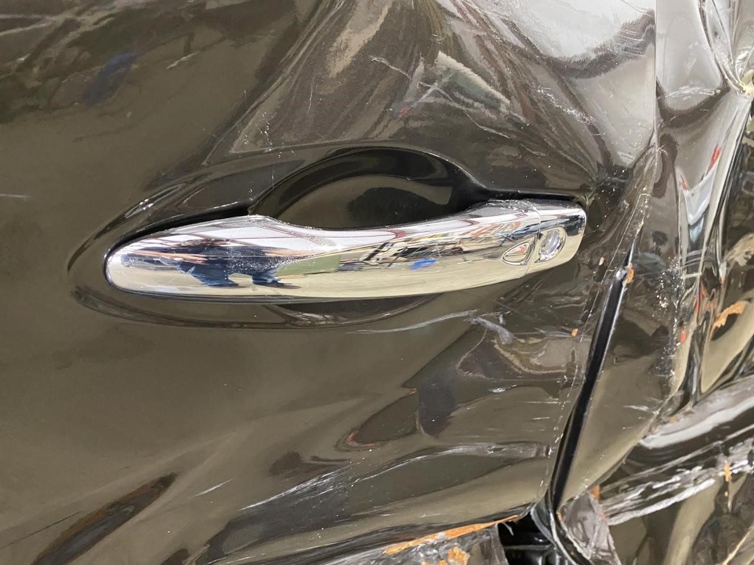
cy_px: 282
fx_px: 566
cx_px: 377
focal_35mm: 26
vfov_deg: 53.1
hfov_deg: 67.3
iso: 640
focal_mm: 4.25
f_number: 1.8
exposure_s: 1/30
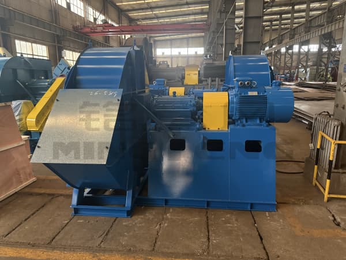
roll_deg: -0.4
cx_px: 173
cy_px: 130
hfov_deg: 71.6
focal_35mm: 24
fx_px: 240
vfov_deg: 56.8
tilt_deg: -10.6
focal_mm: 6.76
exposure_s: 1/35
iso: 1000
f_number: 1.78
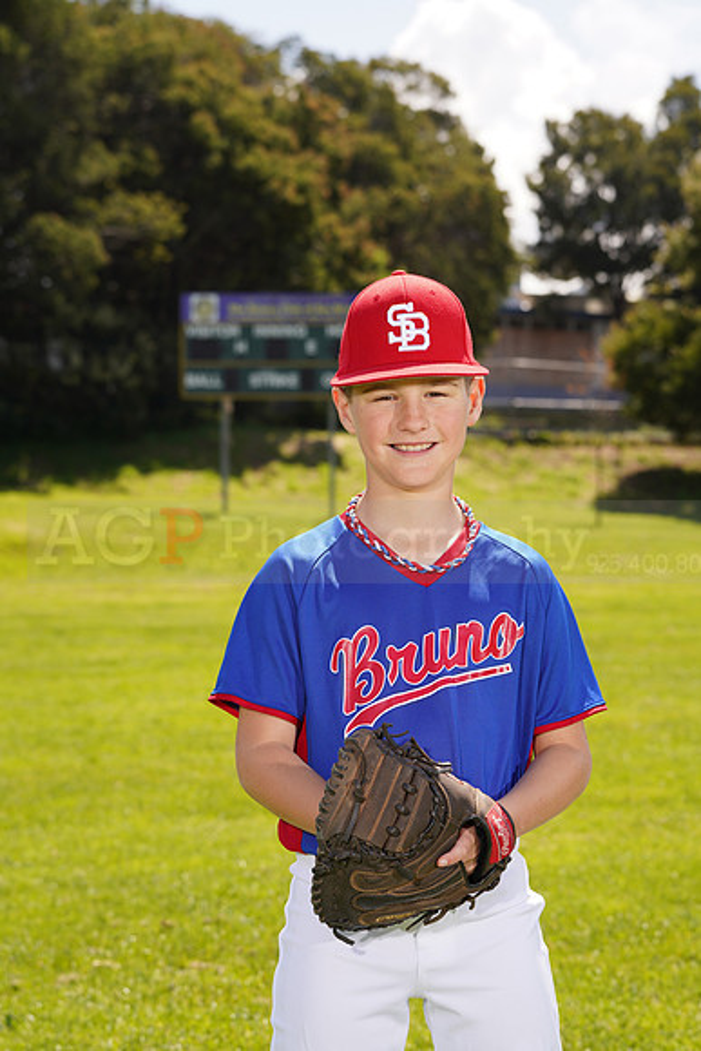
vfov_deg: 20.4
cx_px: 350
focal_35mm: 100
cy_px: 526
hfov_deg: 13.7
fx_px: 2919
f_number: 9
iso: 100
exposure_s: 1/160
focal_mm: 100
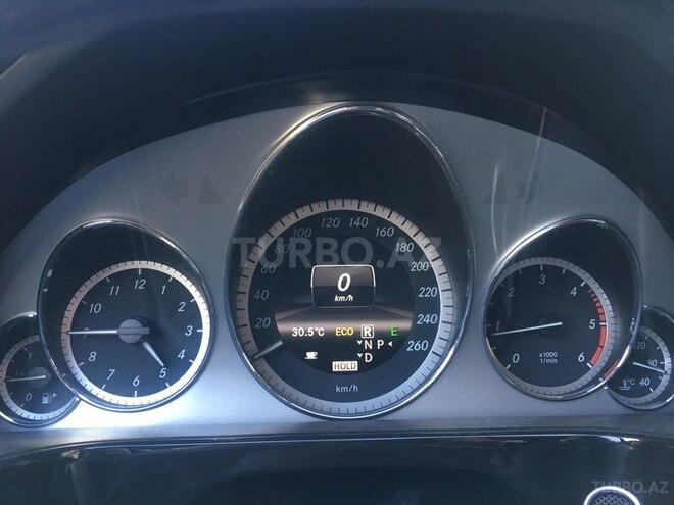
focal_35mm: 29
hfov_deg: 61.7
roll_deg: -0.6
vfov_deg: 48.2
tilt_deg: -7.8
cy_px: 252
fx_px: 565
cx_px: 337
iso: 100
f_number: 2.2
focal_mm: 4.15
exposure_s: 1/33
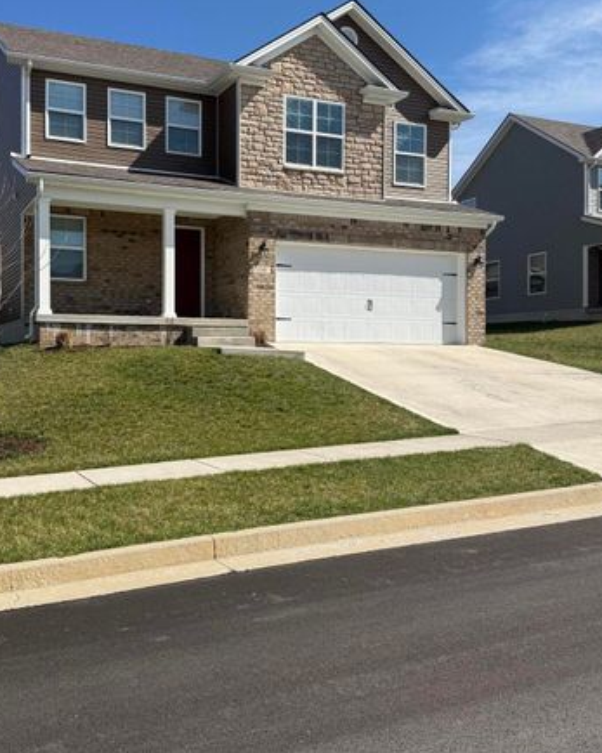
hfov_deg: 41.0
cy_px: 350
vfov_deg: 50.2
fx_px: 802
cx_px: 257
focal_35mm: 36
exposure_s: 1/5319
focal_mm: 6.76
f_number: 1.78
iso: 80
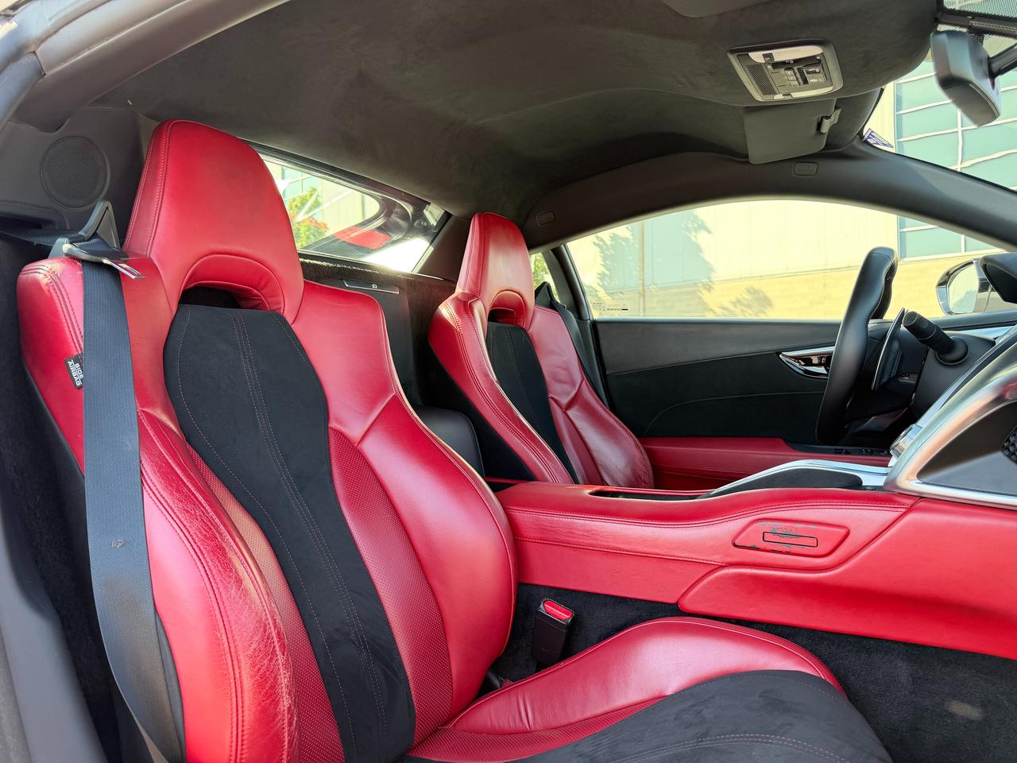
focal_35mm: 24
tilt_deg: -0.4
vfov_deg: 56.8
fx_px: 705
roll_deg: +1.2
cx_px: 508
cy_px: 382
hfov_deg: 71.6
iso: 80
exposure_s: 1/173
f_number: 1.78
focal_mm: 6.76
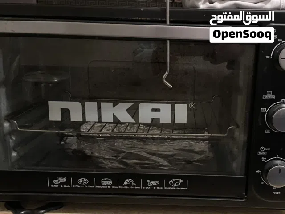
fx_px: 214
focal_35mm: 26
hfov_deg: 67.3
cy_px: 107
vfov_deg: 53.1
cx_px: 142
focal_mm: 4.2
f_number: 1.6
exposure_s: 1/29
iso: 1000
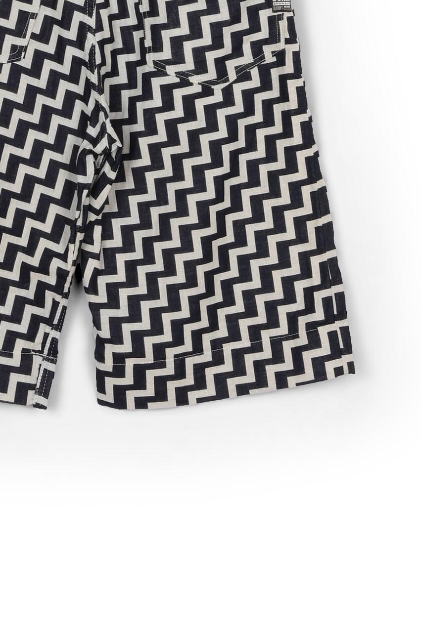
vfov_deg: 17.2
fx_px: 2088
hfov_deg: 11.5
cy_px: 258
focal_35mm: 119
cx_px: 105
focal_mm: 38
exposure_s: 1/125
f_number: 13
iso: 100
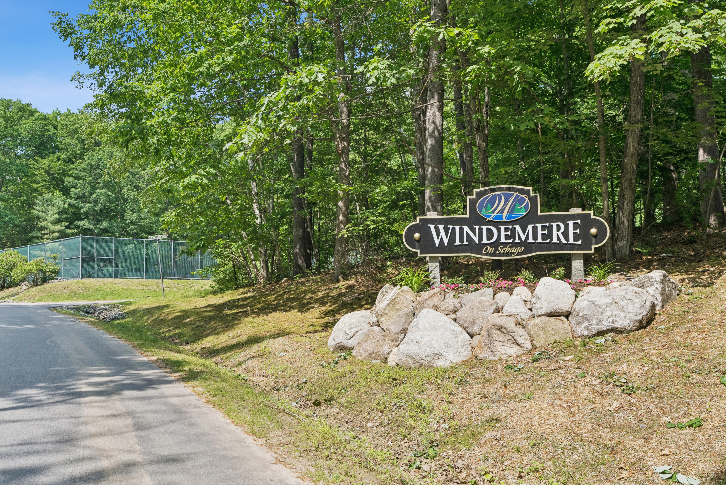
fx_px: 625
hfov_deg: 60.3
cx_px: 363
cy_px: 242
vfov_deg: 42.4
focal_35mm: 31
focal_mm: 31
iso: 320
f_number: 7.1
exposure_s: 1/500
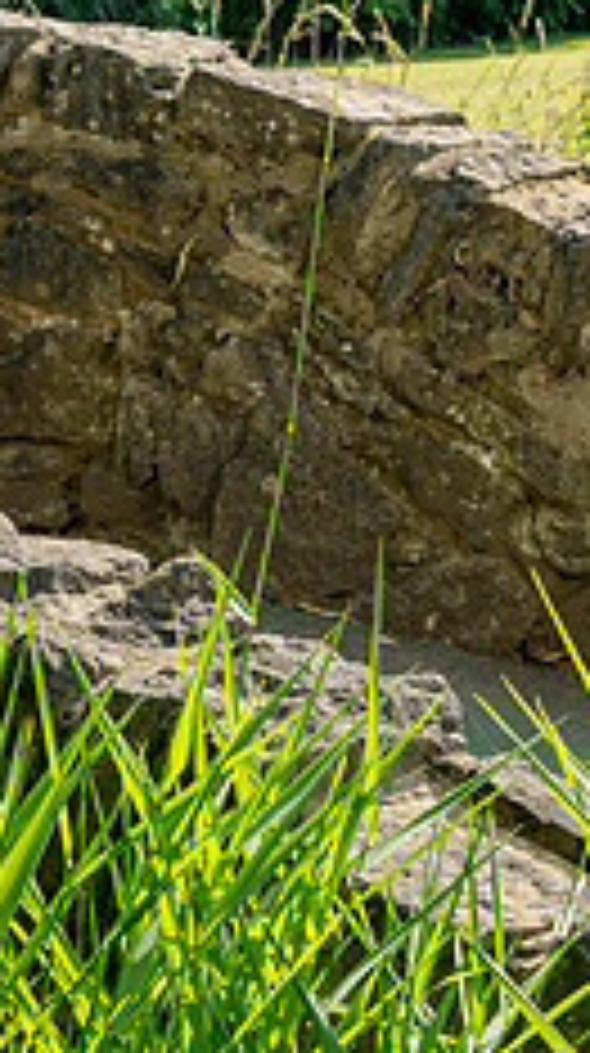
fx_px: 5694
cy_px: 286
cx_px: 1111
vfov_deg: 10.6
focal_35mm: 204
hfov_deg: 5.8
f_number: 8
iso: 100
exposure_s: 1/200
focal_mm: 47
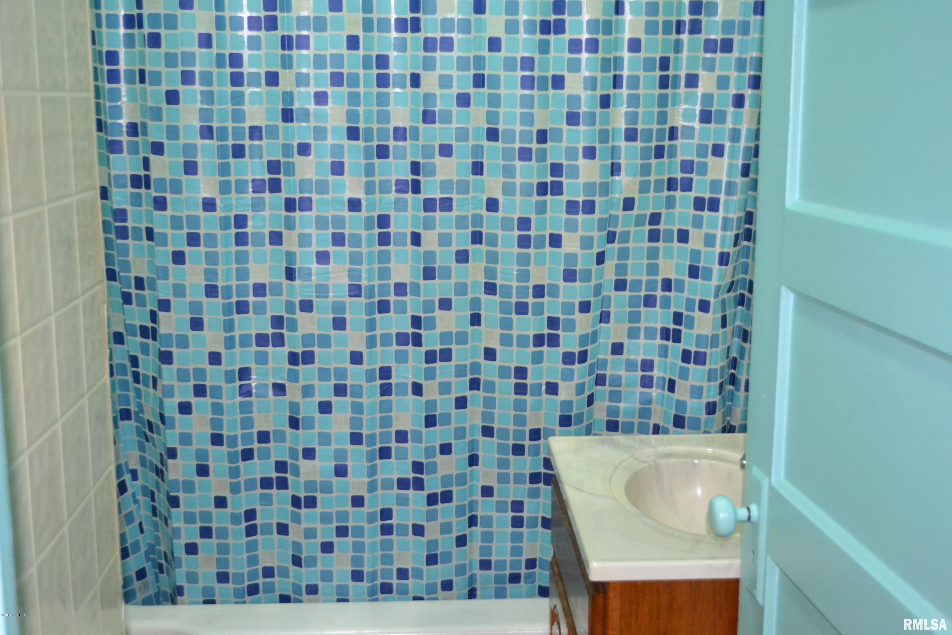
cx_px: 476
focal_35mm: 44
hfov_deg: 45.0
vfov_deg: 30.8
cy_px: 318
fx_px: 1150
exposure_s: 1/60
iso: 3200
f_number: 4.5
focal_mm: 29
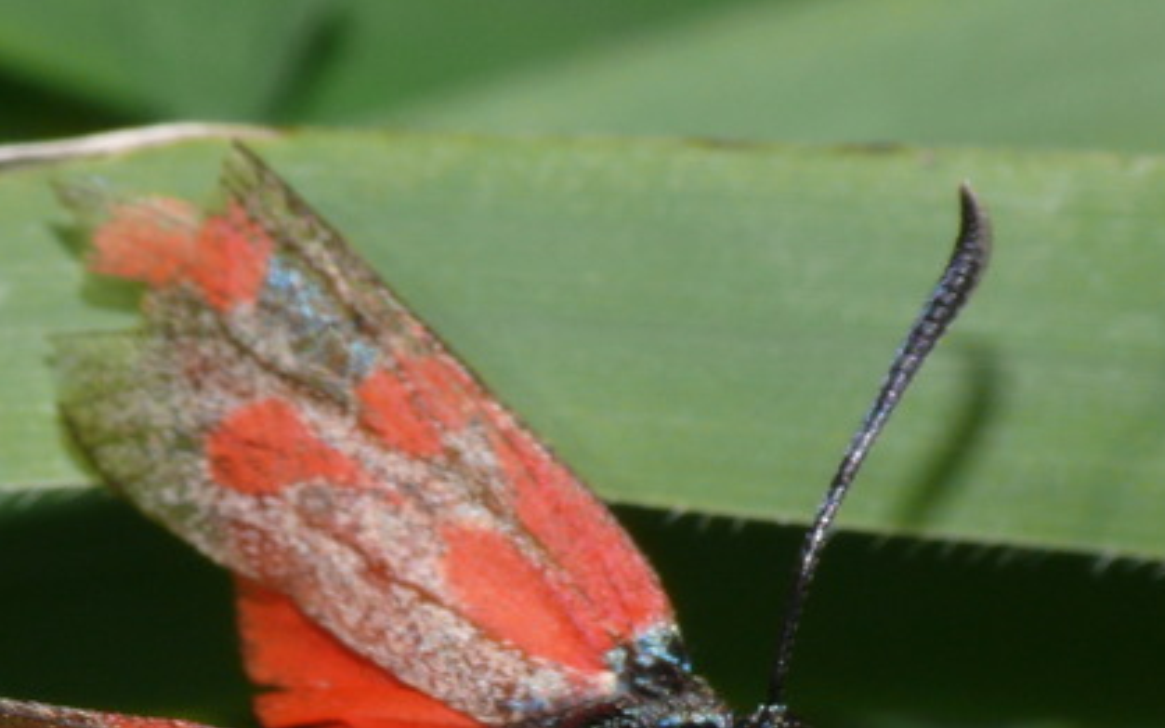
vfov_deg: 3.0
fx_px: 13871
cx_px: 472
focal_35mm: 437
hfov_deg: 4.8
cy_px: 728
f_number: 11
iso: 100
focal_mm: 42.7
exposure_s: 1/640
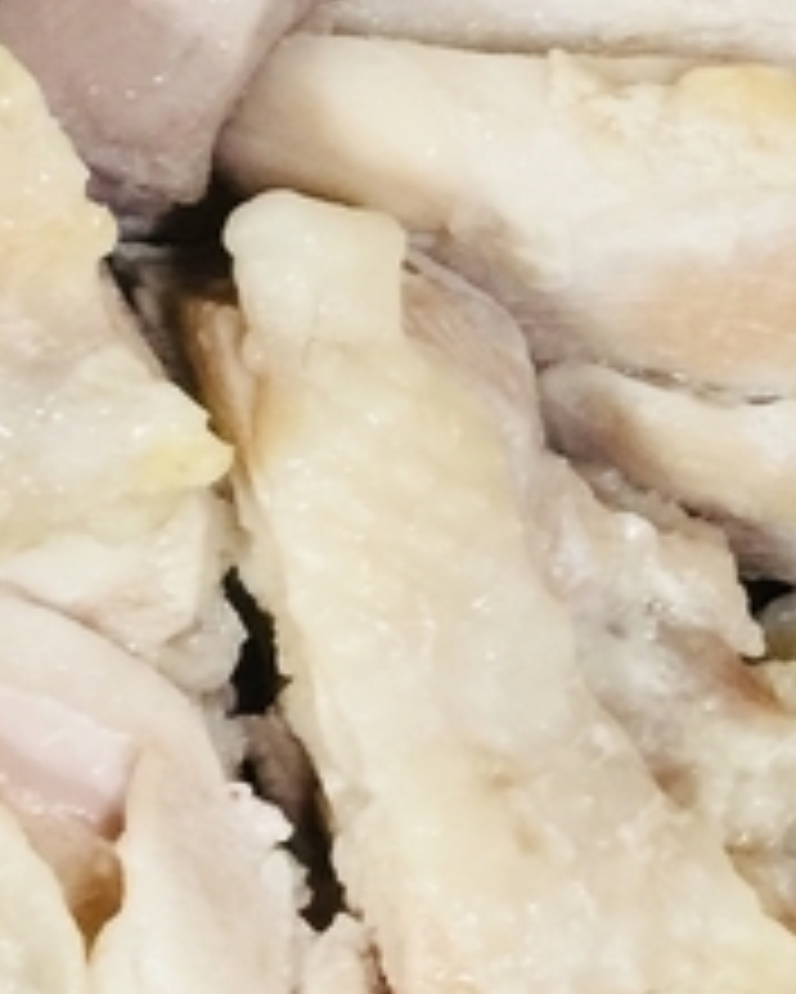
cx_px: 756
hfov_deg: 11.7
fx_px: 3855
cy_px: 144
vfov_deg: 14.6
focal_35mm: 131
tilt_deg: -84.2
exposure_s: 1/15
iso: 80
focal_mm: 4.15
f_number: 2.2
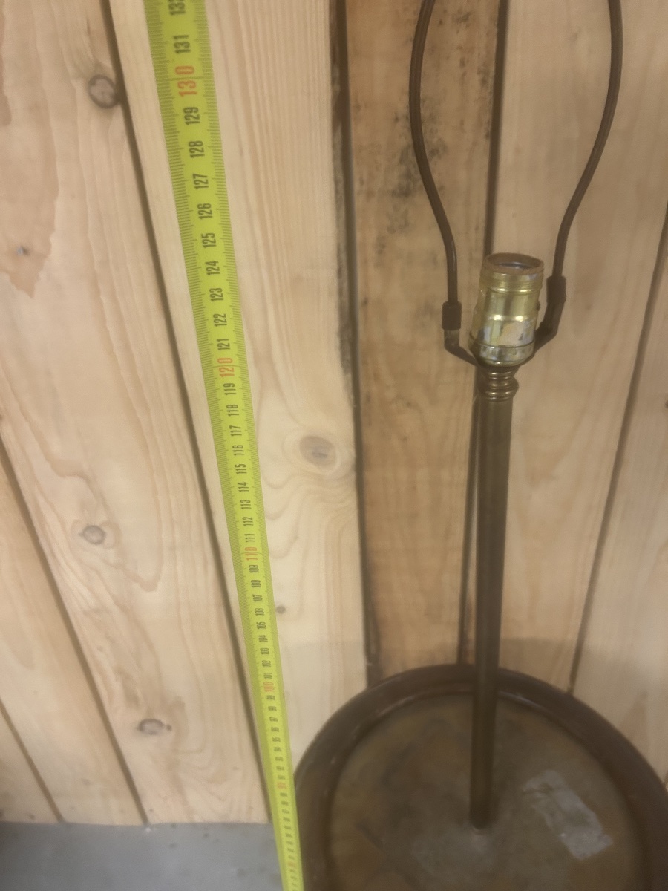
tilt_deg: -33.3
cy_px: 446
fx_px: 669
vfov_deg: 67.3
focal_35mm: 26
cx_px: 334
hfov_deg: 53.1
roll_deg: +4.4
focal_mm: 5.7
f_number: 1.5
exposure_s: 1/50
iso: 320
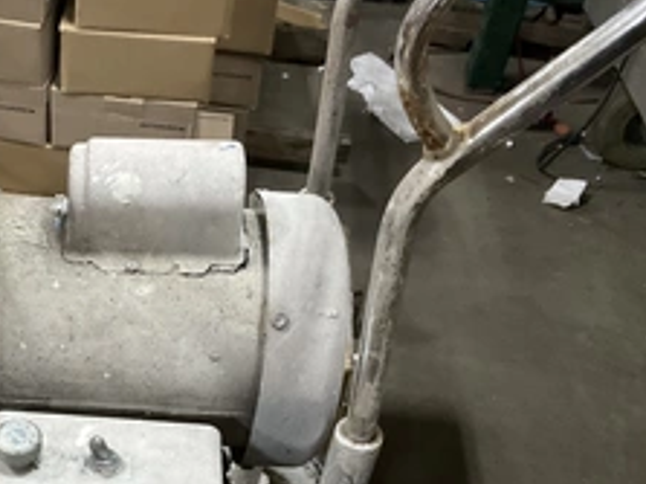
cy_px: 354
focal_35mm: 52
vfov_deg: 27.7
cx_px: 119
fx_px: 970
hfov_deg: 35.5
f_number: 1.8
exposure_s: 1/40
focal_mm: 3
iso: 200
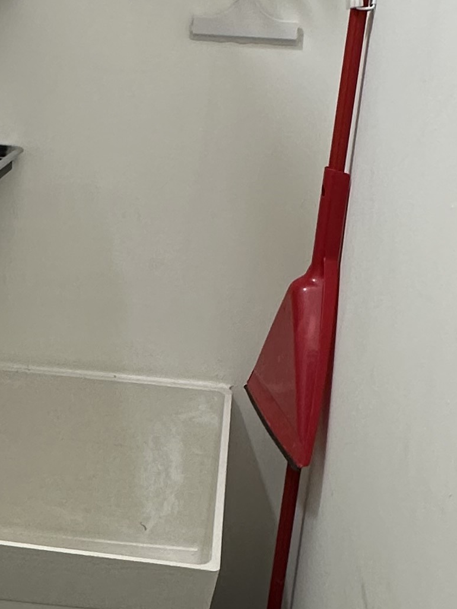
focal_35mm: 55
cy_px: 332
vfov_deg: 34.9
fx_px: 968
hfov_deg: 26.3
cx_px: 118
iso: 200
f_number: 2.2
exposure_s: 1/120
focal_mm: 2.22
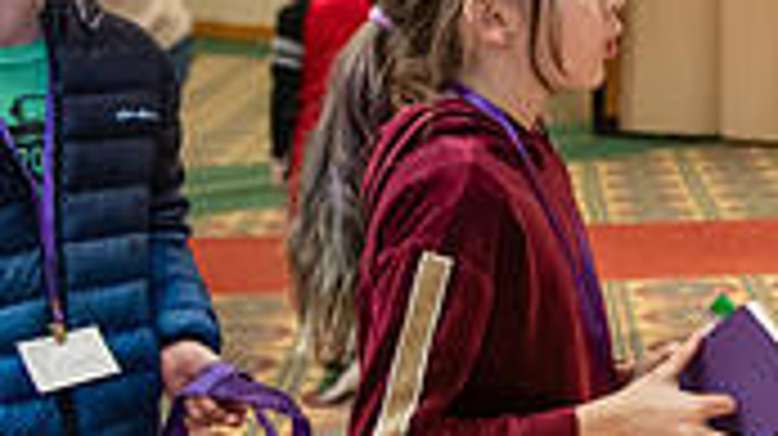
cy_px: 137
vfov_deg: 11.1
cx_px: 1120
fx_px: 2247
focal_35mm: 109
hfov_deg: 17.8
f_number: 3.2
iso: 1600
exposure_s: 1/160
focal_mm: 31
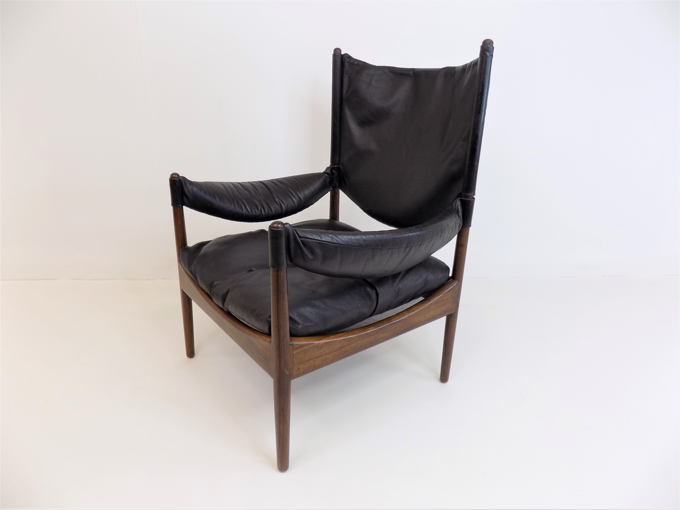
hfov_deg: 73.9
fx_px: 452
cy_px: 255
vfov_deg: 58.9
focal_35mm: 23
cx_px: 340
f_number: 3.1
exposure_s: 1/30
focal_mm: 4
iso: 80
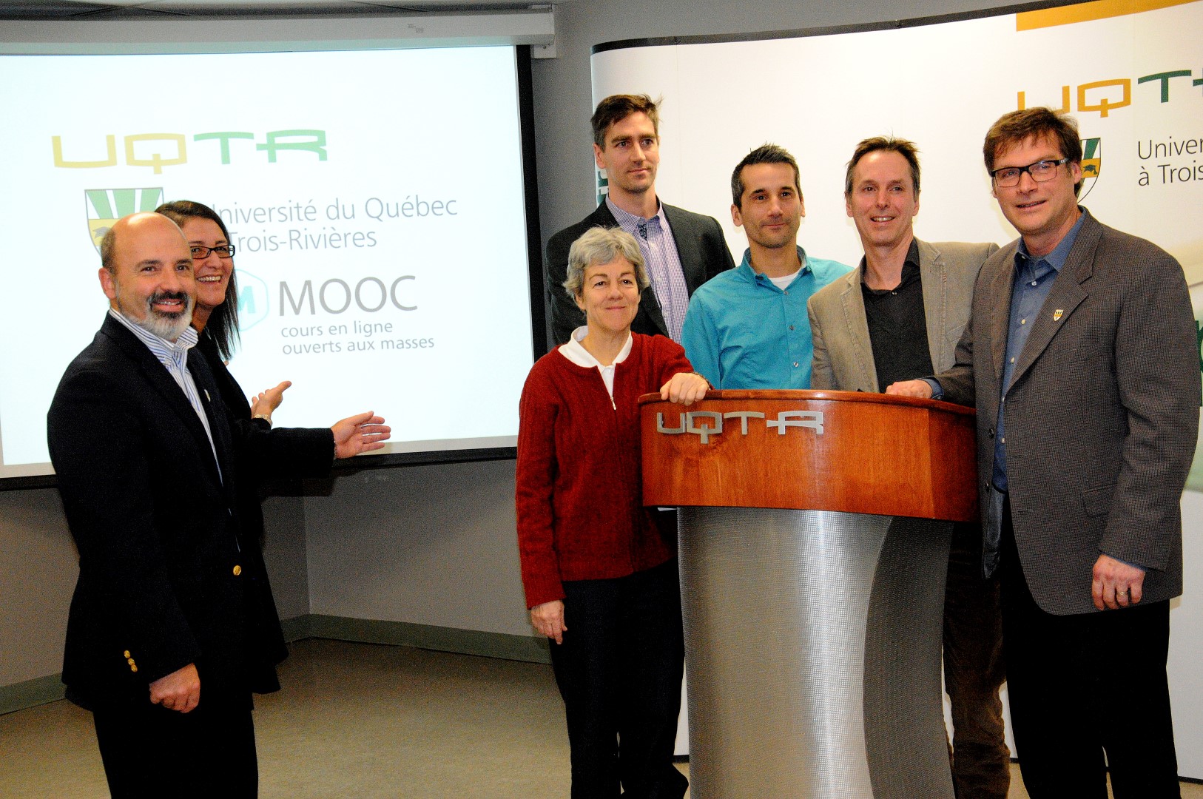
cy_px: 400
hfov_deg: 37.9
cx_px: 602
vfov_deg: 25.7
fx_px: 1752
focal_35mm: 52
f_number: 7.1
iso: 3200
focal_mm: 35
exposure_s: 1/125
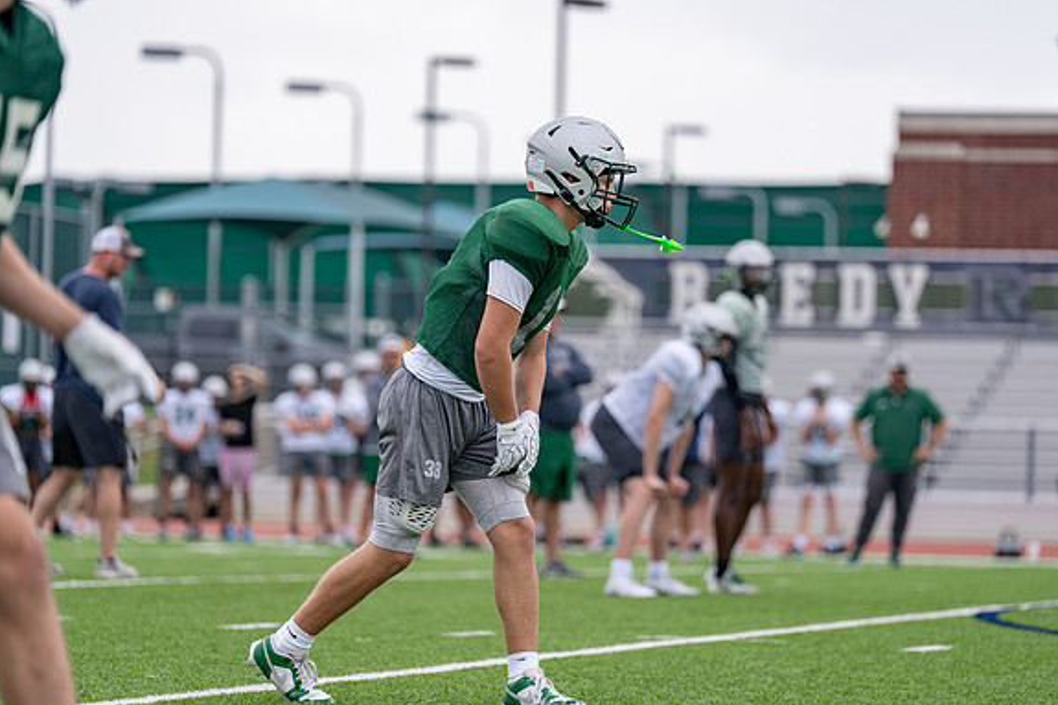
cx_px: 528
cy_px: 337
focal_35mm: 169
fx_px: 4965
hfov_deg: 12.2
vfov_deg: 8.1
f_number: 2.8
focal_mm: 153
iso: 200
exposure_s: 1/2500
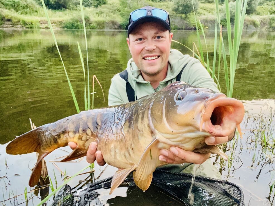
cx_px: 134
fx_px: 246
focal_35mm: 31
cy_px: 104
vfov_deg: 45.4
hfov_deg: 58.3
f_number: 2.2
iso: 400
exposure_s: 1/47
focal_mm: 2.71
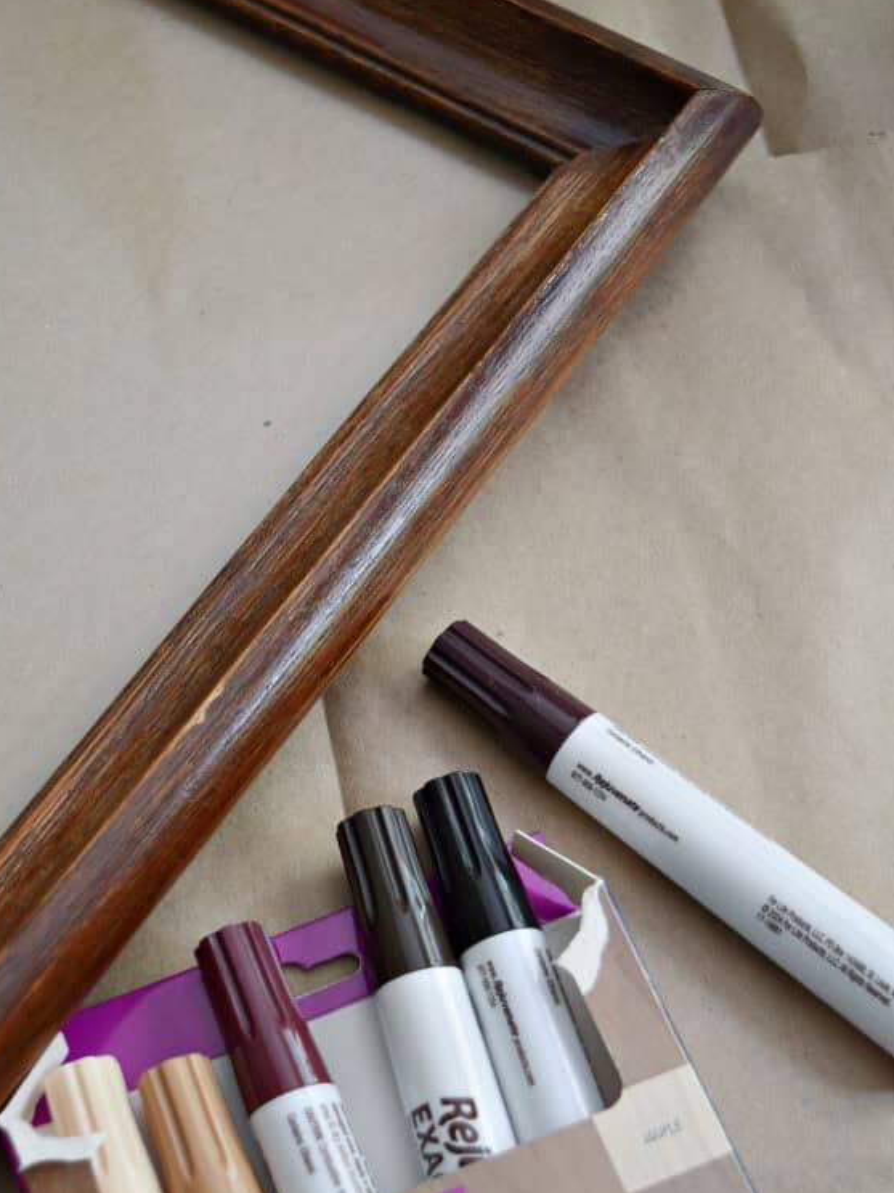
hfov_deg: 25.3
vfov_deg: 33.4
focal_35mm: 58
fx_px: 1986
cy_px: 674
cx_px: 349
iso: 400
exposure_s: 1/60
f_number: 4.2
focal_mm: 29
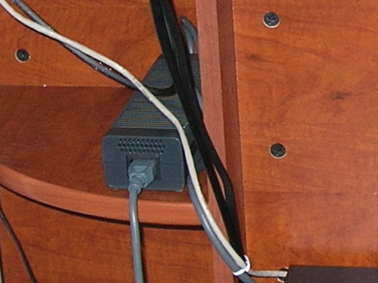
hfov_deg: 10.5
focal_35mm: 182
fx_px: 1986
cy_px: 104
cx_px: 551
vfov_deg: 8.1
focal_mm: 6
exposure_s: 1/60.1
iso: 50
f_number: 2.7
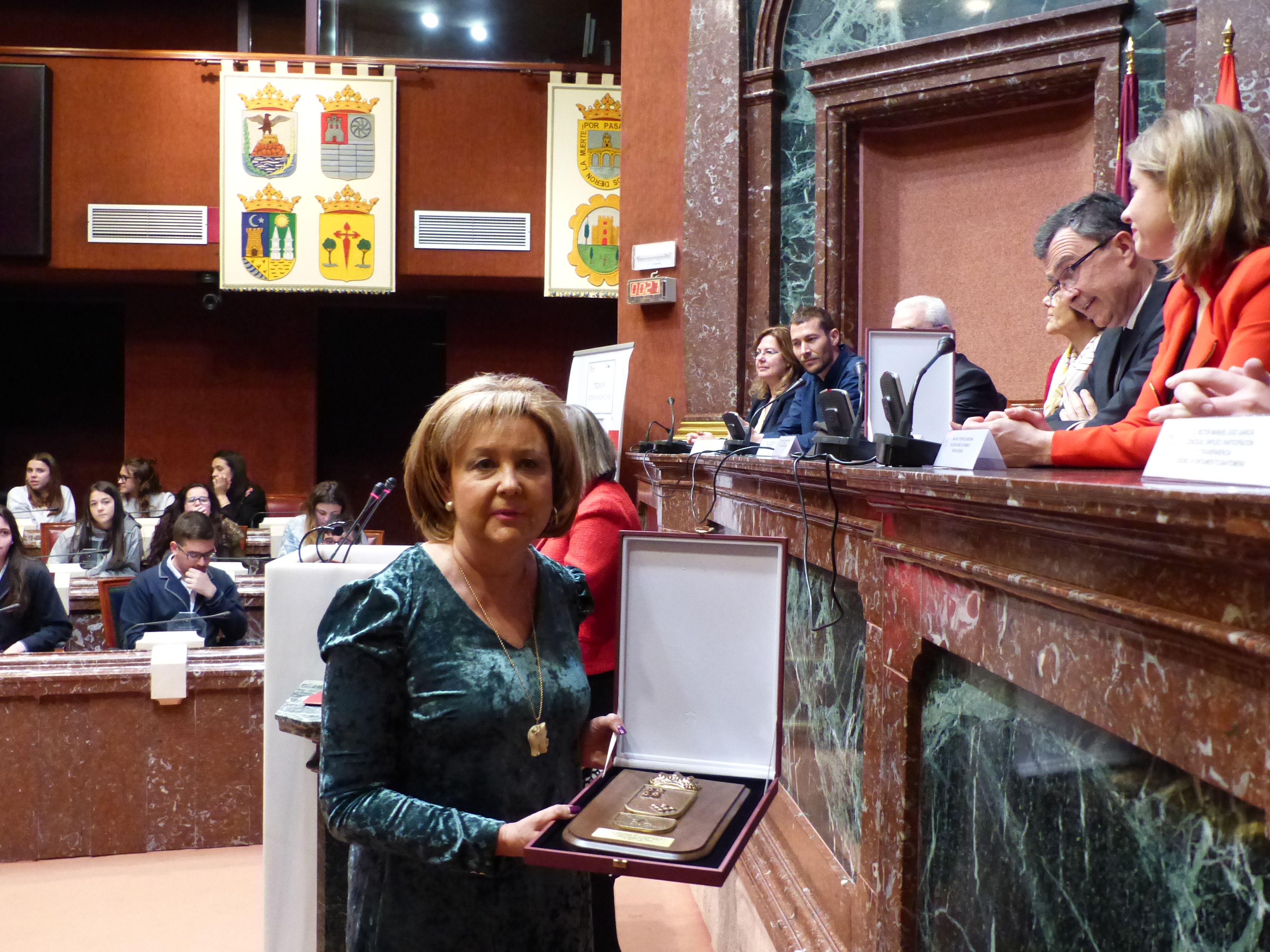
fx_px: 1284
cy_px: 476
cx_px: 635
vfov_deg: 40.7
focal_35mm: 35
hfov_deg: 52.6
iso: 800
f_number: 2.8
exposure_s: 1/40
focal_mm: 6.3
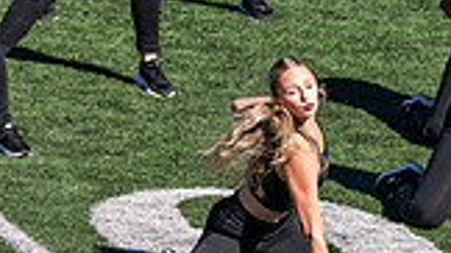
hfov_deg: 3.3
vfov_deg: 1.9
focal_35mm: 655
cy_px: -168
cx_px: -92
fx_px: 7830
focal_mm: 175
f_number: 4.5
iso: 160
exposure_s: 1/1000
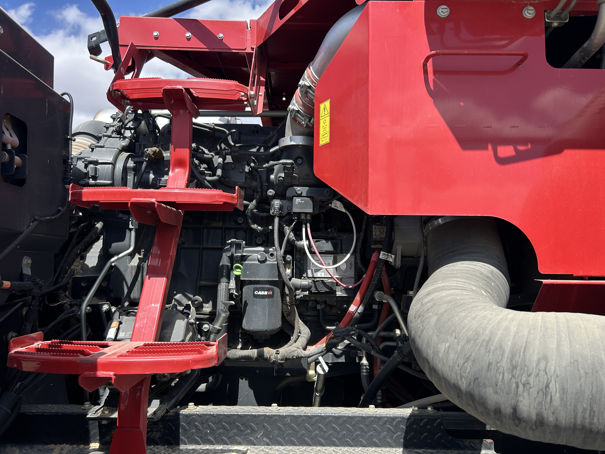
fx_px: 454
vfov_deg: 53.1
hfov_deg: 67.3
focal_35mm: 26
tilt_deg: +5.5
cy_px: 227
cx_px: 302
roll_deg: -3.3
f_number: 1.5
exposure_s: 1/1511
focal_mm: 5.7
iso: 50
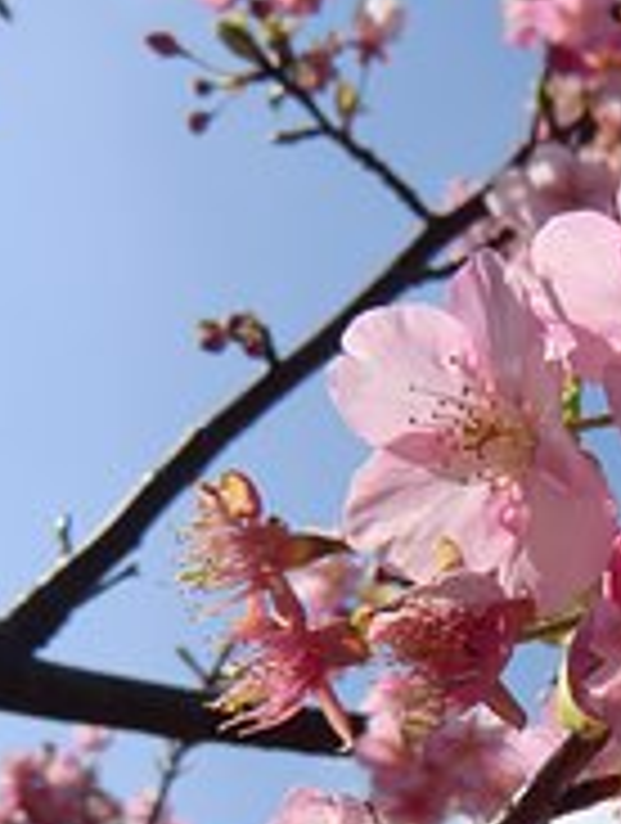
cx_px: 752
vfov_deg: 28.0
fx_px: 1597
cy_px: 716
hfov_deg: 20.5
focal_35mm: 67
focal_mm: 4.3
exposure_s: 1/250
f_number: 7.5
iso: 64
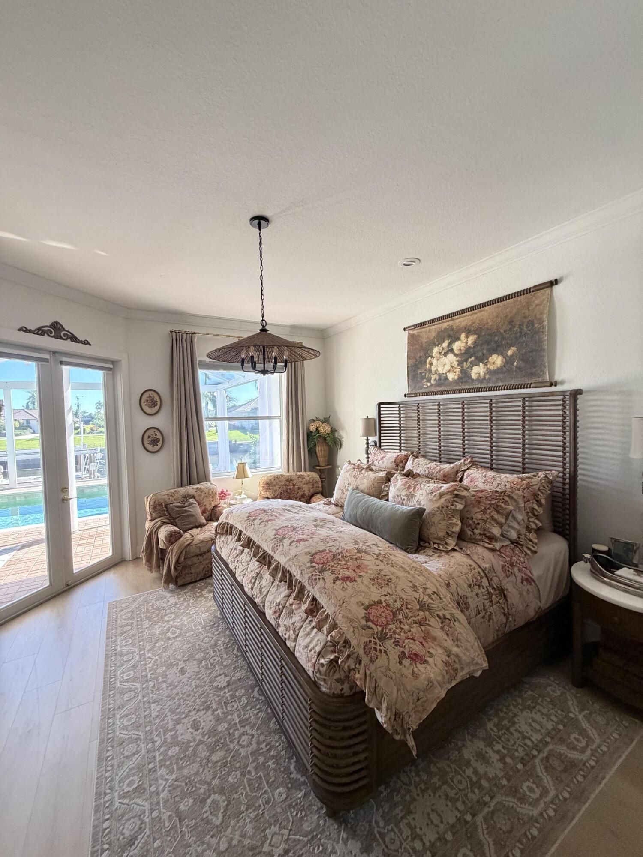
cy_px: 428
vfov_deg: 102.1
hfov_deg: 85.7
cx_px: 322
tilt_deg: -2.1
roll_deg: +1.7
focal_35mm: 14
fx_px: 347
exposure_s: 1/60
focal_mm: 2.22
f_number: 2.2
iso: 400
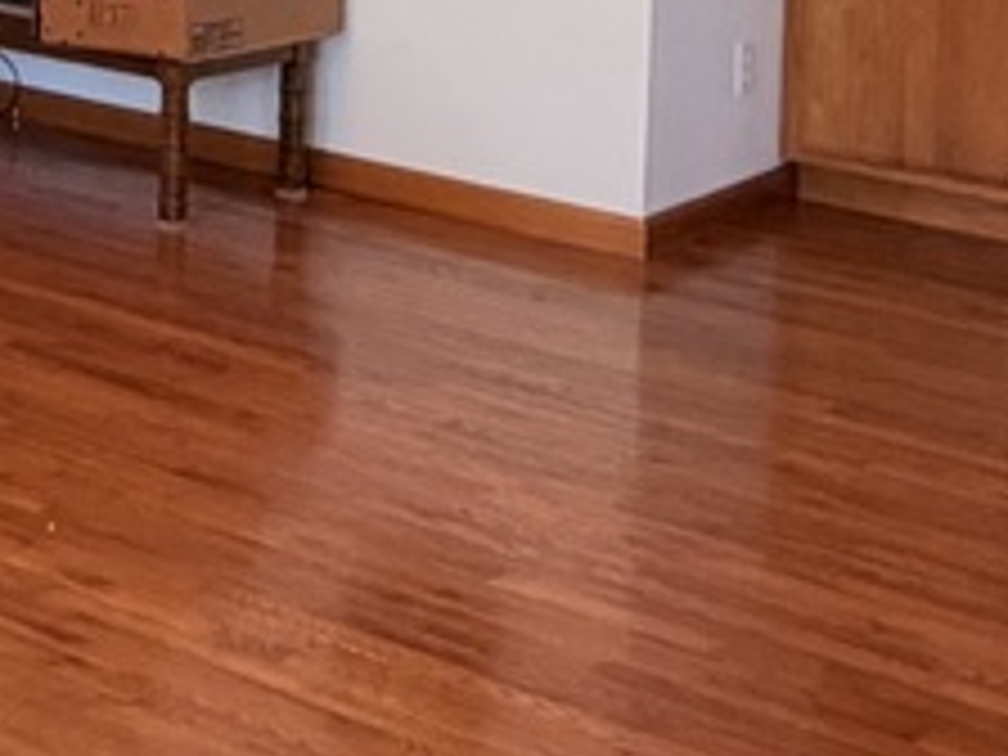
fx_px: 2621
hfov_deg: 20.0
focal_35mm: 90
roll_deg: -1.7
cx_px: -292
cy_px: -405
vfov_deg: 15.1
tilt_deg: +0.3
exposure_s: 1/60
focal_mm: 2.22
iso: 200
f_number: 2.2
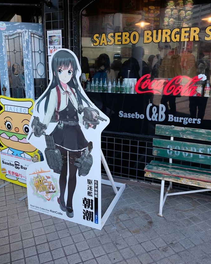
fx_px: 187
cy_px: 128
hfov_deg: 58.8
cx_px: 106
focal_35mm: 24
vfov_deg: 70.3
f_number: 3.2
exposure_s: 1/350
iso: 400
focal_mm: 14
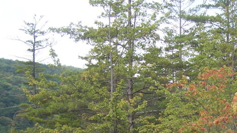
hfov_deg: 24.3
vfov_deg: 14.1
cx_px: 228
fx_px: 528
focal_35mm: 84
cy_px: 146
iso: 80
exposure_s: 1/500
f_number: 2.8
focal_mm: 6.3
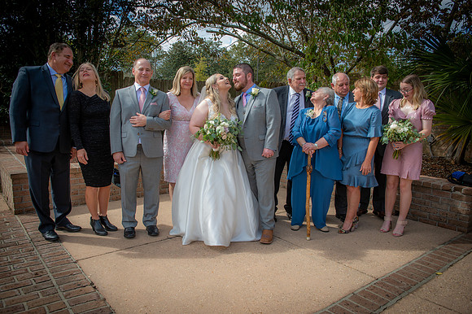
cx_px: 236
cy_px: 157
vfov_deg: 46.4
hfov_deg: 65.5
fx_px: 367
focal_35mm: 28
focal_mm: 28
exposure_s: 1/160
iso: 50
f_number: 5.6
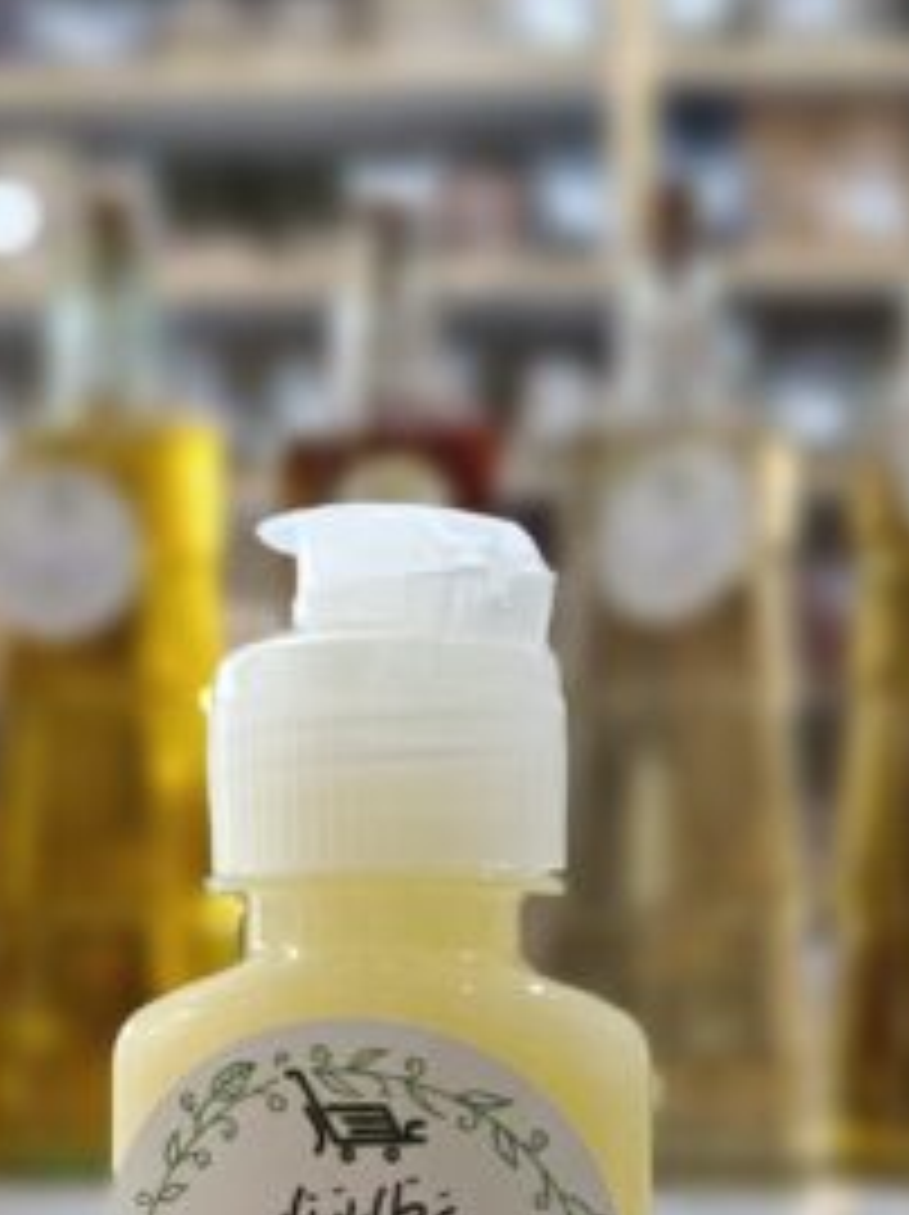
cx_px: 364
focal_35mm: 51
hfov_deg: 28.5
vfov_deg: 36.1
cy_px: 997
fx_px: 1788
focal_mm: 4.71
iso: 491
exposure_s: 1/59.9
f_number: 1.79
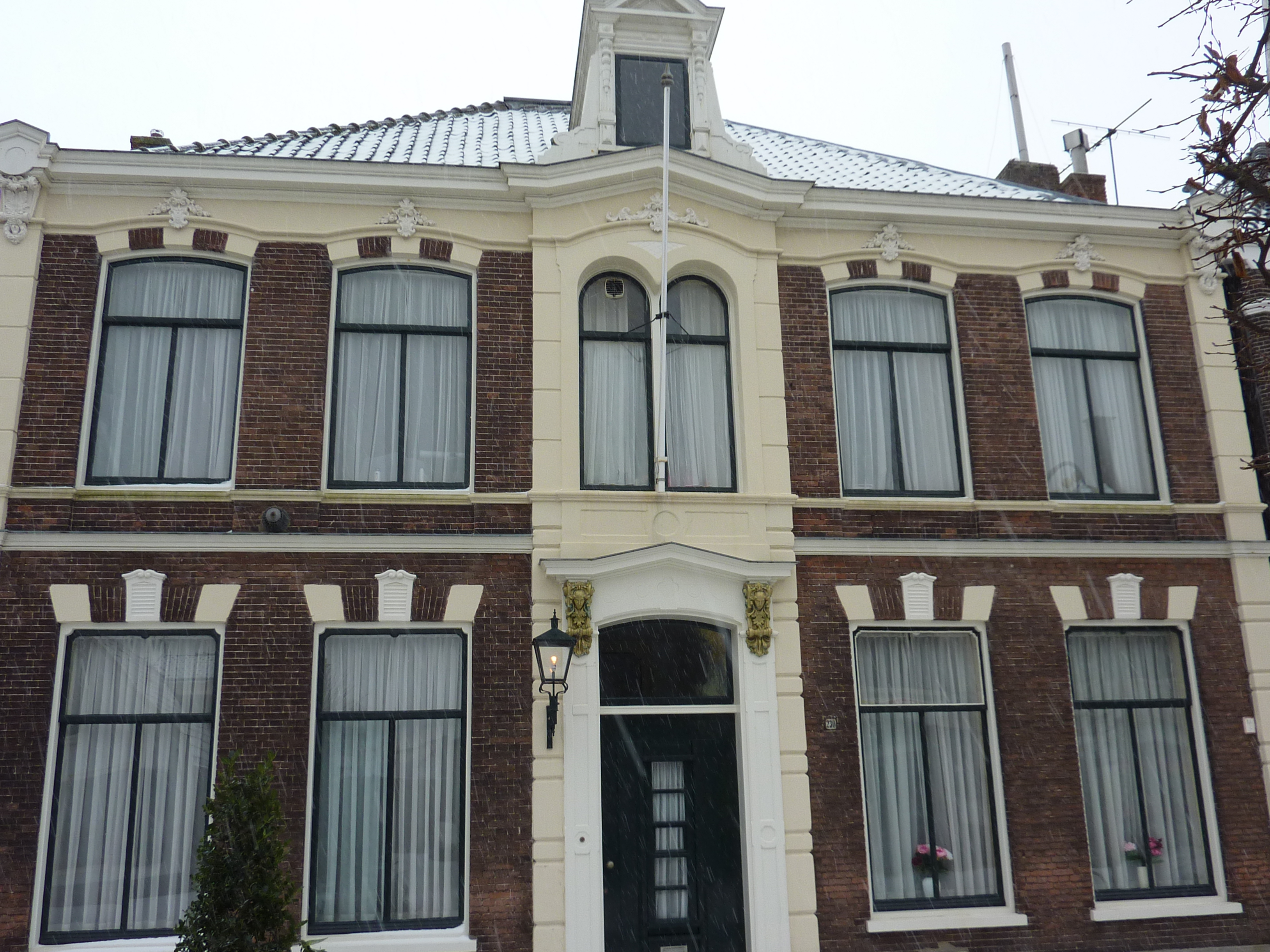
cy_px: 525
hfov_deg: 63.4
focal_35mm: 28
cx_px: 634
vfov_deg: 49.7
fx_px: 1027
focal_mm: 4.1
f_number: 3.3
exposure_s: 1/60
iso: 80
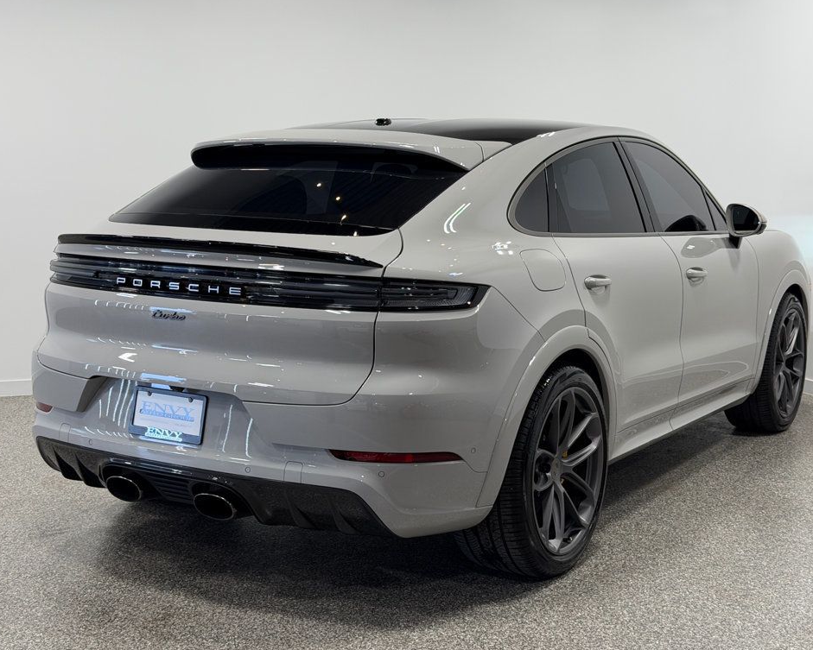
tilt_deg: -7.6
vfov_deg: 29.7
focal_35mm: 51
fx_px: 1227
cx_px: 418
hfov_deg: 36.6
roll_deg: -1.1
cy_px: 321
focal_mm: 6.76
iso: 50
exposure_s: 1/218
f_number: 1.78
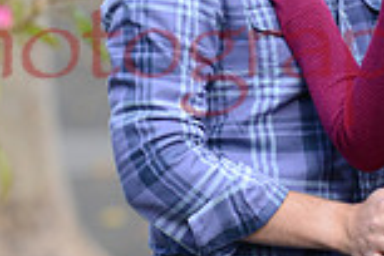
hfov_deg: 3.6
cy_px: -51
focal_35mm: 568
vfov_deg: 2.4
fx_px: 6058
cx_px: 213
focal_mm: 150
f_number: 4.5
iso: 500
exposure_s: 1/800
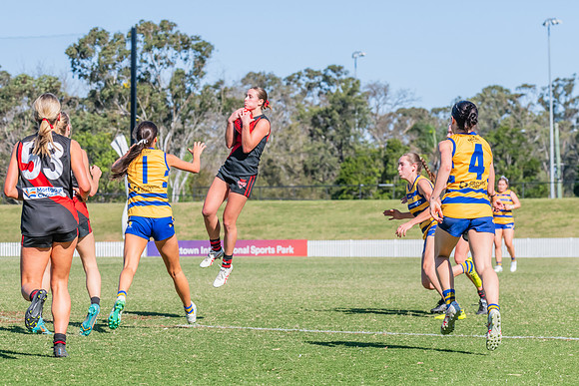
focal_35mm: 182
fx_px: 2935
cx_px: 306
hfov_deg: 11.3
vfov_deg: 7.5
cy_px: 199
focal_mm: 170
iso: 800
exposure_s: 1/1250
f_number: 11
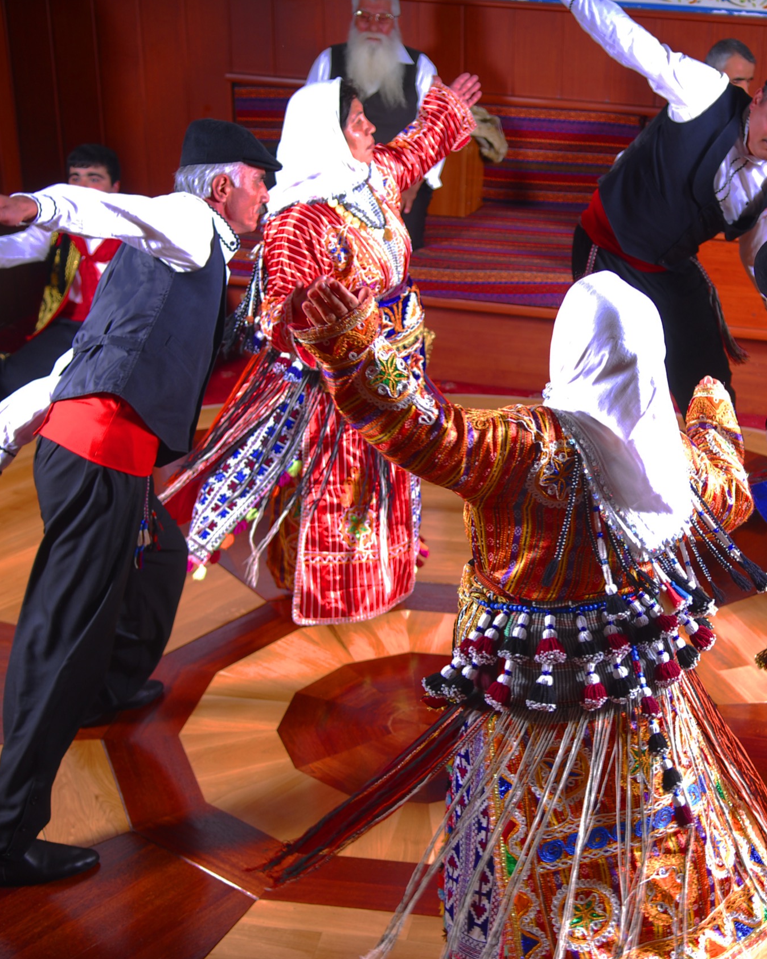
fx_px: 1703
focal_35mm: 60
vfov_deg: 31.5
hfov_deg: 25.0
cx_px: 596
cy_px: 474
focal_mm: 28
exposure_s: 1/250
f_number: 2.8
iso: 100
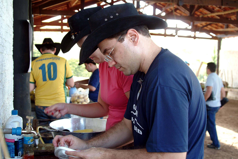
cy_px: 85
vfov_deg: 29.9
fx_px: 298
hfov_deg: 43.6
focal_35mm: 45
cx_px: 122
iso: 200
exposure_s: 1/60
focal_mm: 28
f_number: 4
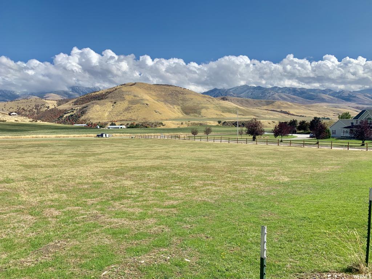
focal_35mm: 26
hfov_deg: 67.3
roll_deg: +0.0
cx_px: 186
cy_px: 140
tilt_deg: -3.5
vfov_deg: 53.1
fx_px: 279
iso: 25
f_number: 1.8
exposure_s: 1/2833
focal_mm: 4.25
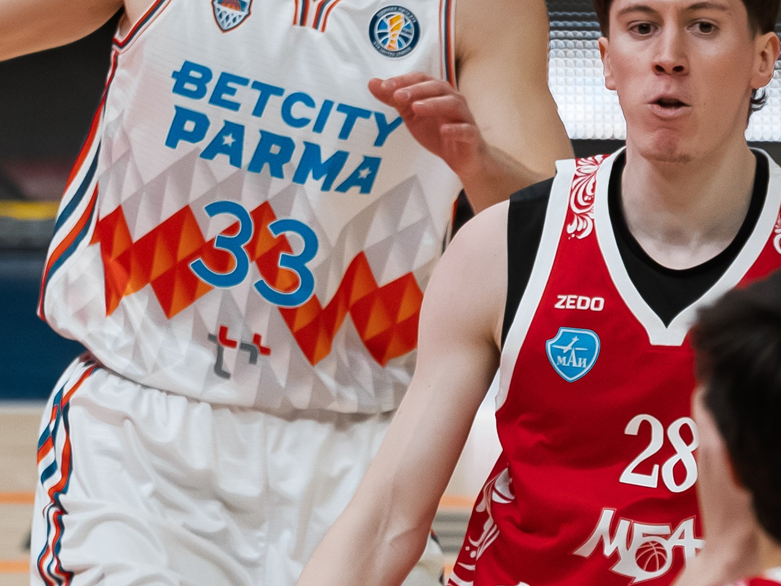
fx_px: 17216
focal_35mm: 763
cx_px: 365
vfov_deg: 1.9
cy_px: 393
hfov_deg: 2.6
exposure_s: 1/2000
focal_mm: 200
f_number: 5
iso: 3200
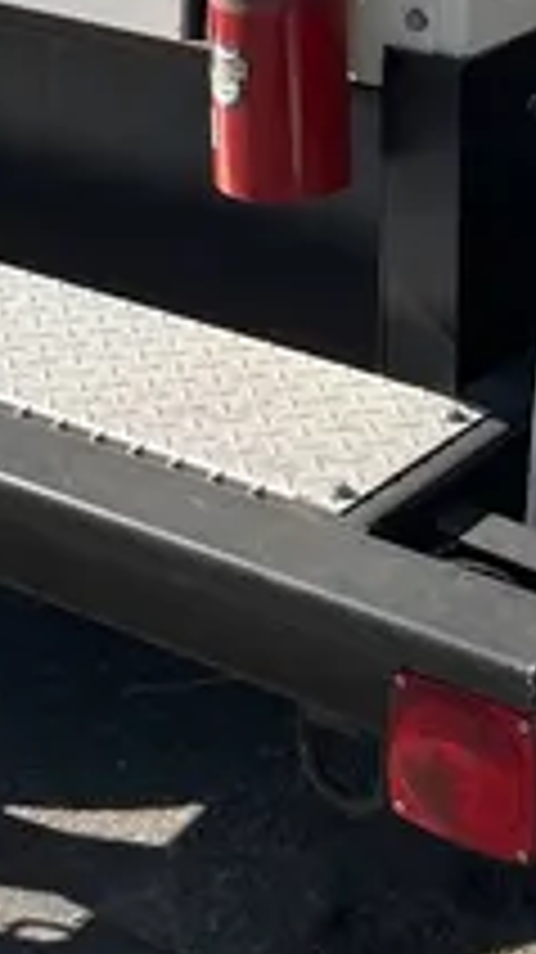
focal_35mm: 98
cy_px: 88
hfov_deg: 12.3
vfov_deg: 21.3
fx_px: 2480
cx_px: 378
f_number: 1.6
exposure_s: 1/2358
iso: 50
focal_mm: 5.1
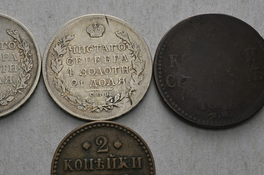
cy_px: 115
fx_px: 585
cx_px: 101
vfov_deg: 17.0
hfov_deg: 25.3
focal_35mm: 80
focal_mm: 38
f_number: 14
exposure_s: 1/200
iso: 400
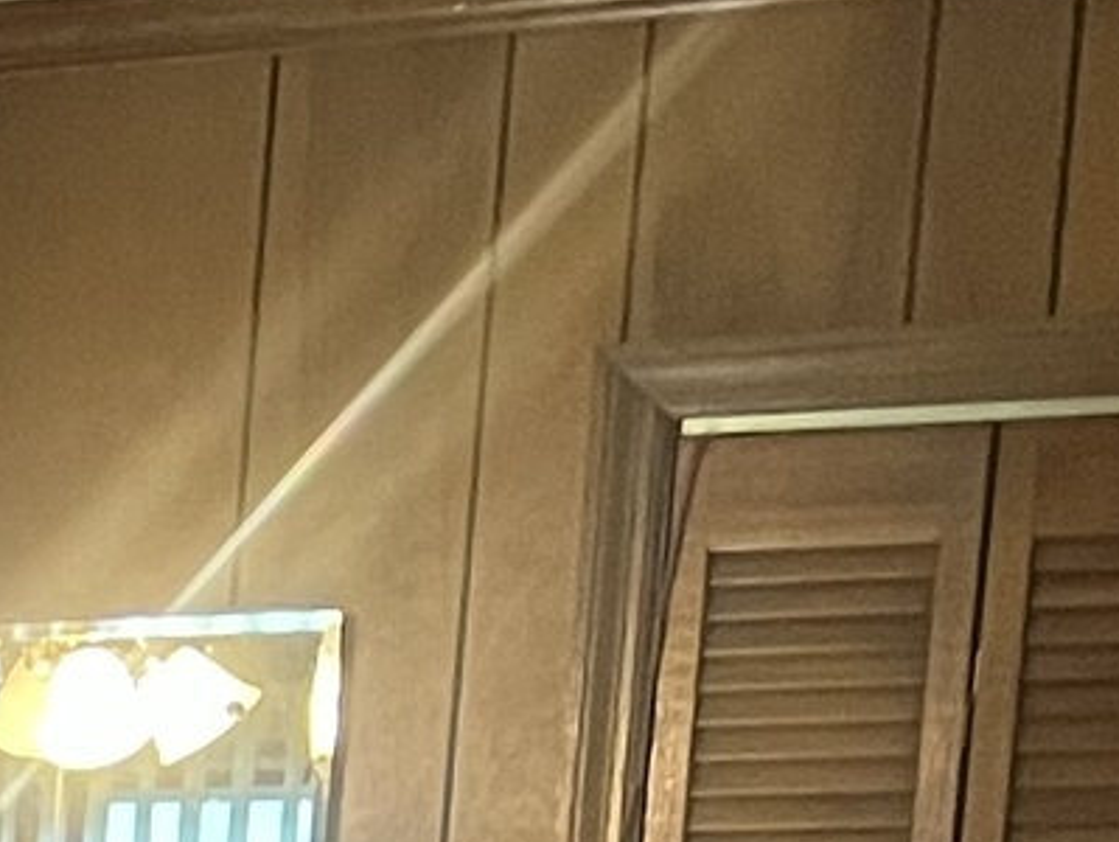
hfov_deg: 8.1
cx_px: -2454
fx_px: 6471
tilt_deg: -10.0
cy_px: 2161
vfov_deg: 6.9
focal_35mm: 200
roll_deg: -0.4
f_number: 1.5
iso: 400
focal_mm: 5.7
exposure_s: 1/60
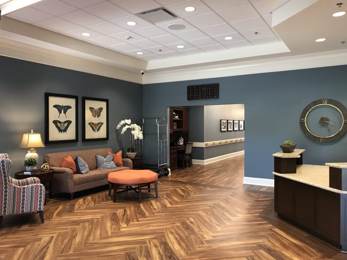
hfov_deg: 63.4
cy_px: 130
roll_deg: -0.4
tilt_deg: -0.7
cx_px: 174
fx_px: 281
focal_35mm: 28
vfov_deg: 49.7
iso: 40
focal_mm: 3.99
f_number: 1.8
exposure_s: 1/15
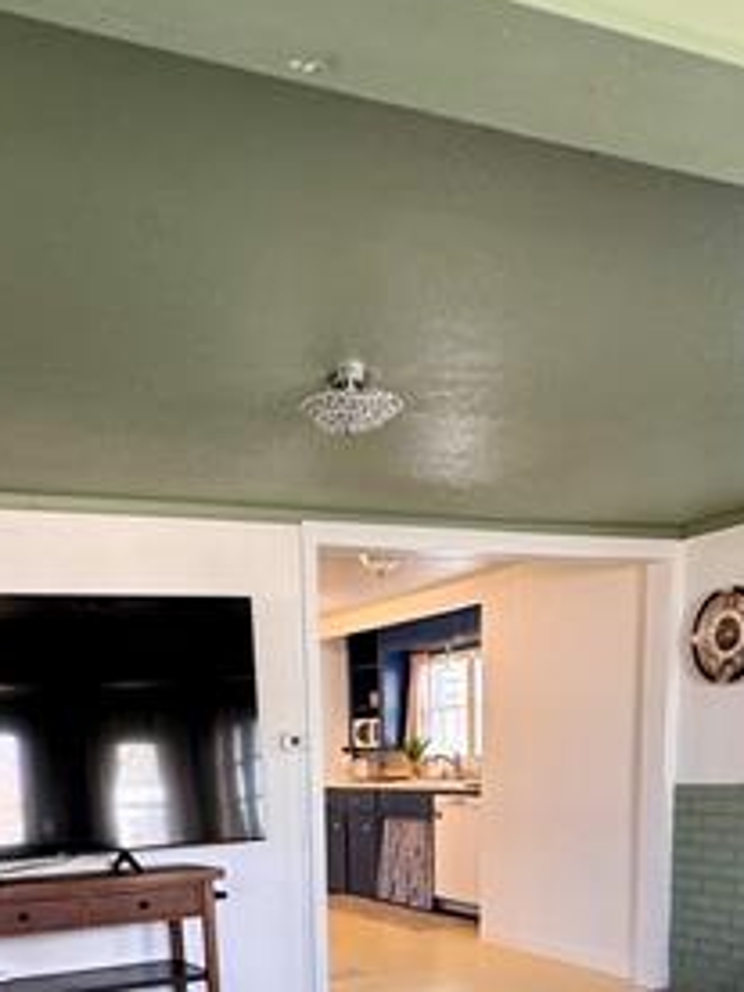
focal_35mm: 39
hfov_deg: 36.4
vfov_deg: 42.8
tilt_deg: -9.9
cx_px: 244
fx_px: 1118
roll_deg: +2.8
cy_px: 938
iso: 250
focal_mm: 2.22
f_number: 2.2
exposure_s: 1/60
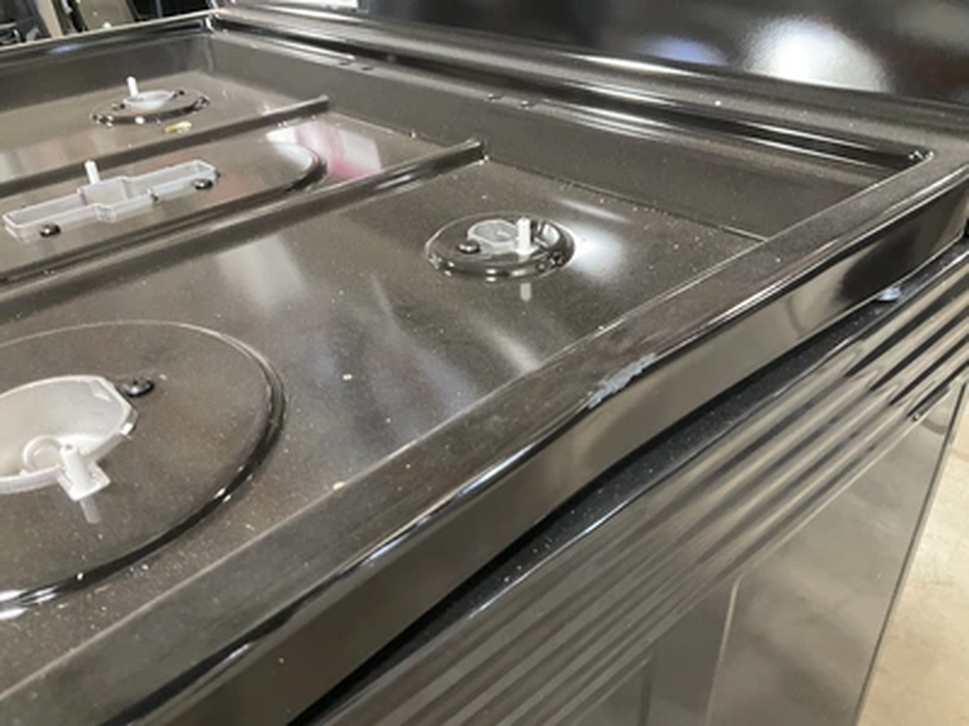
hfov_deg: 61.7
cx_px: 484
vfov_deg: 48.2
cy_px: 363
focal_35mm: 29
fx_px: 812
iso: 320
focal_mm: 3
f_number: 1.8
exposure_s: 1/30
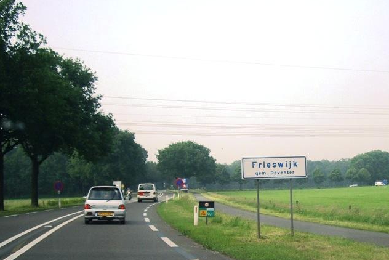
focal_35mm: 40
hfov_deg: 48.4
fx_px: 432
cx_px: 196
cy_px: 144
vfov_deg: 33.4
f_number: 2.8
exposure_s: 1/500
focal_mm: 7.9
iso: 64
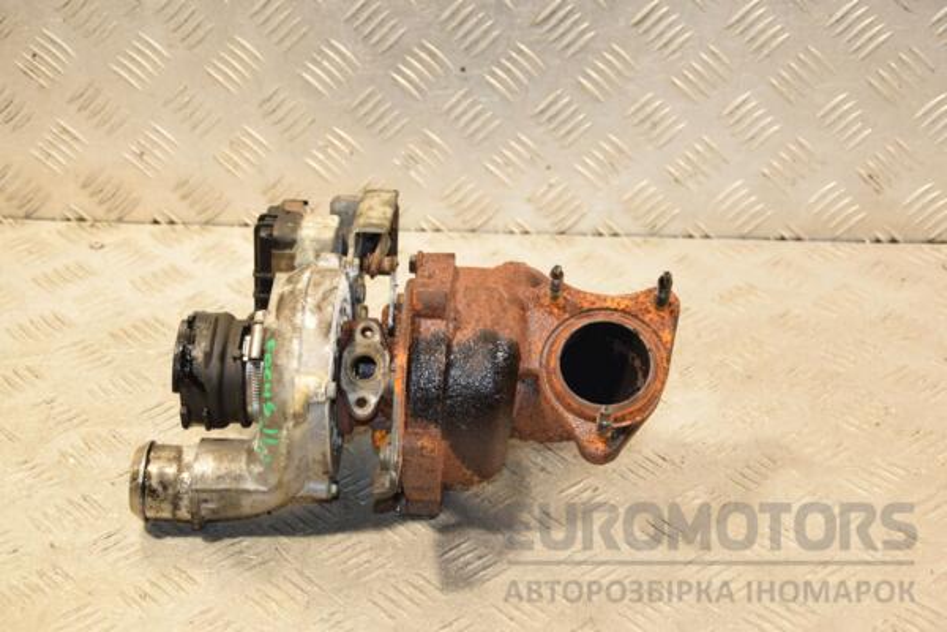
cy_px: 316
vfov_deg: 18.9
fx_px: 1894
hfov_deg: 28.1
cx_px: 474
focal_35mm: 72
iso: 800
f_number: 5
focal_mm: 48
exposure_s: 1/200
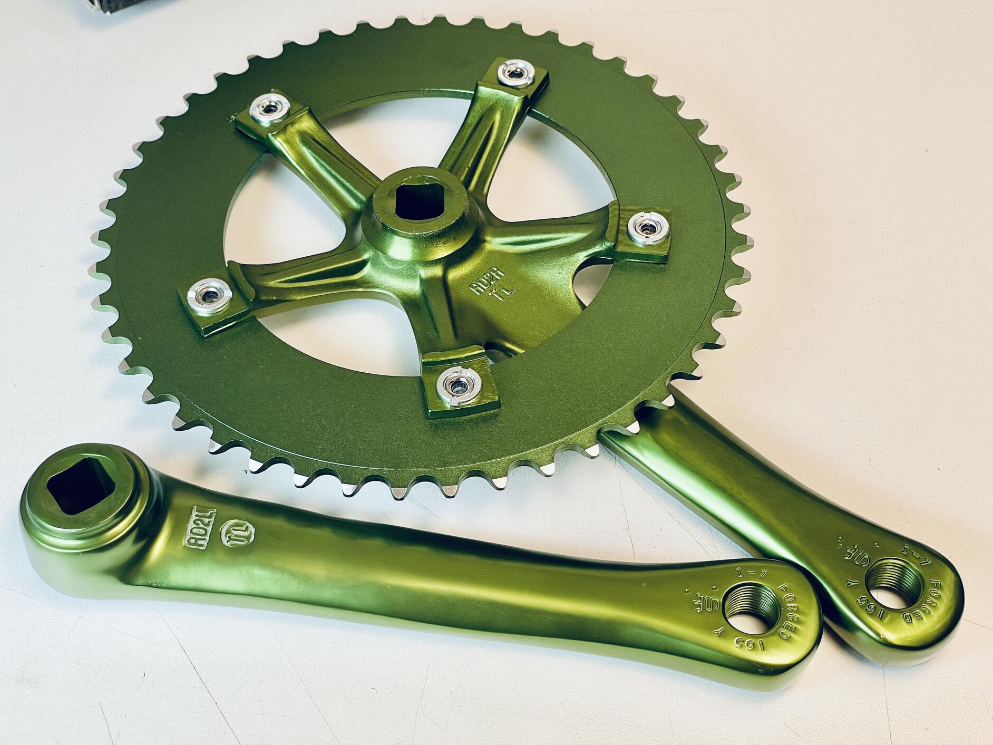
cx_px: 503
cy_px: 366
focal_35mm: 53
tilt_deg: -51.8
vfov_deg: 27.5
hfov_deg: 36.2
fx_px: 1520
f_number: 2
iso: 25
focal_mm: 6
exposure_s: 1/180
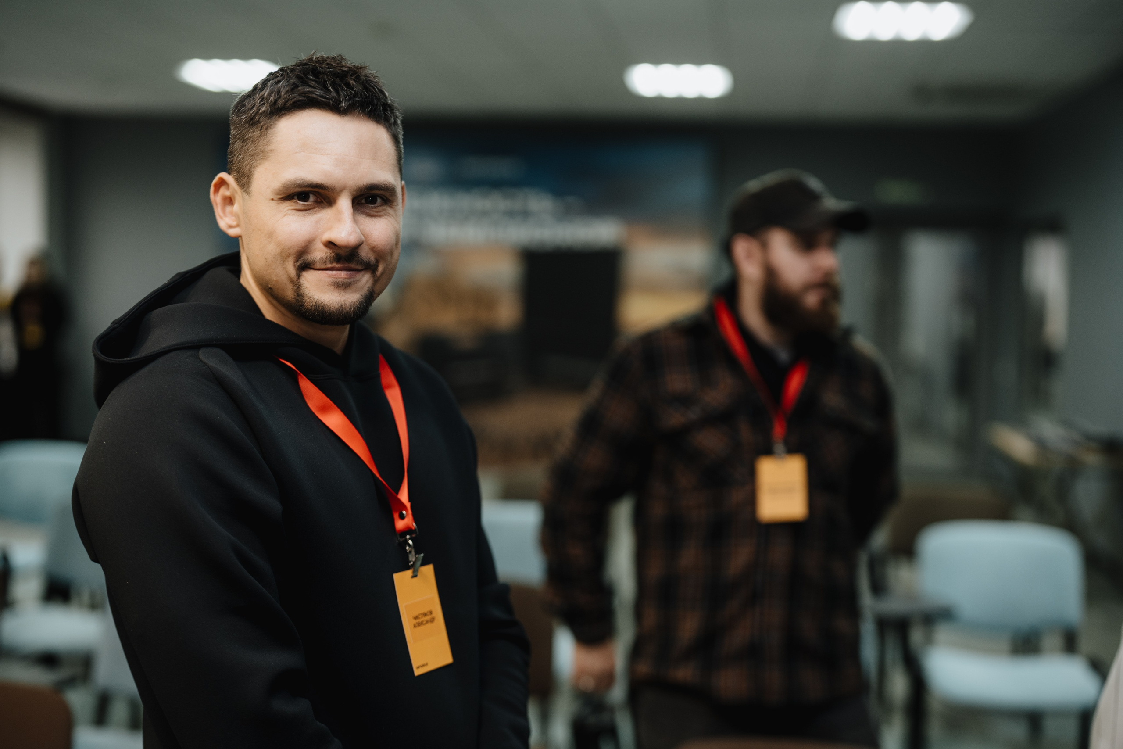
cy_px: 374
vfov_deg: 27.0
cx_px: 562
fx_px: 1560
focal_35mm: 50
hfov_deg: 39.6
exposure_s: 1/125
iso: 320
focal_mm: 50
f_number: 1.8
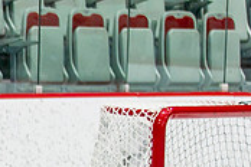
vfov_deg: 2.7
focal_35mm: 517
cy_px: 273
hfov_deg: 3.9
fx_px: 3604
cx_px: -366
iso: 500
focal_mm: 88
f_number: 2.8
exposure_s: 1/640
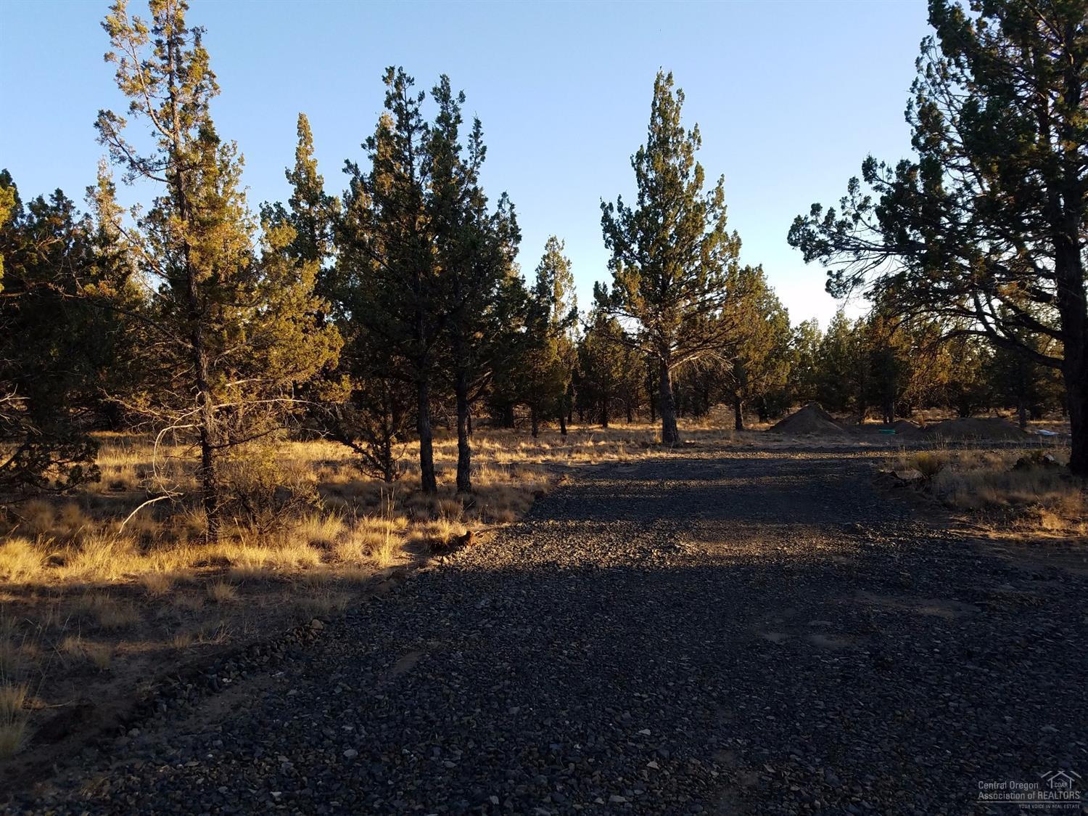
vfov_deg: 53.0
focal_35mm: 26
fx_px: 817
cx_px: 544
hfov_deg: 67.3
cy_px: 408
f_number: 1.7
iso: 50
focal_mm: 4.2
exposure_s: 1/572
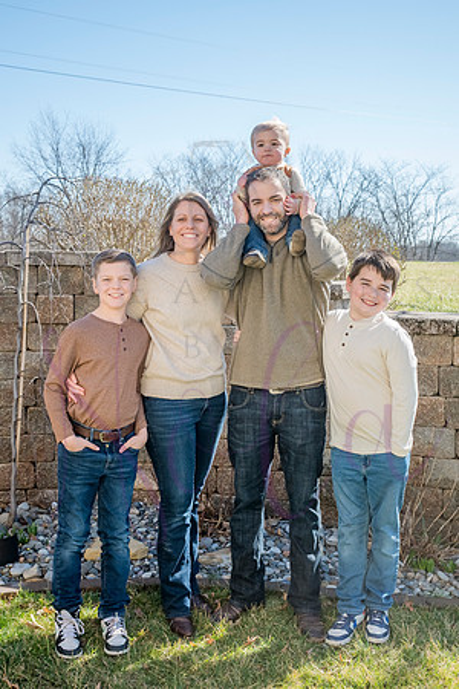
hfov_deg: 26.8
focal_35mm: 50
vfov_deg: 39.4
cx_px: 256
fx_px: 961
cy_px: 344
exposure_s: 1/640
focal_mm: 33.5
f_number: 6.3
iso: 400
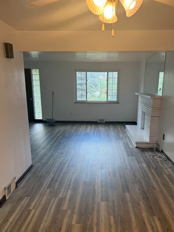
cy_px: 126
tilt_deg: -11.9
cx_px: 98
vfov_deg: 65.2
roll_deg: -1.2
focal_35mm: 27
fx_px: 181
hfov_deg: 51.3
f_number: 1.78
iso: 80
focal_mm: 6.76
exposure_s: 1/120
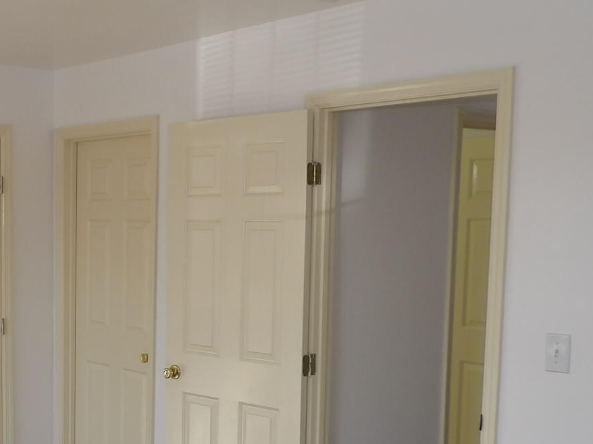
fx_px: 959
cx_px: 52
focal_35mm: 56
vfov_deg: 25.7
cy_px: 347
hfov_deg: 32.5
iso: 100
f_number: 3.2
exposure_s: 1/77
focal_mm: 4.3
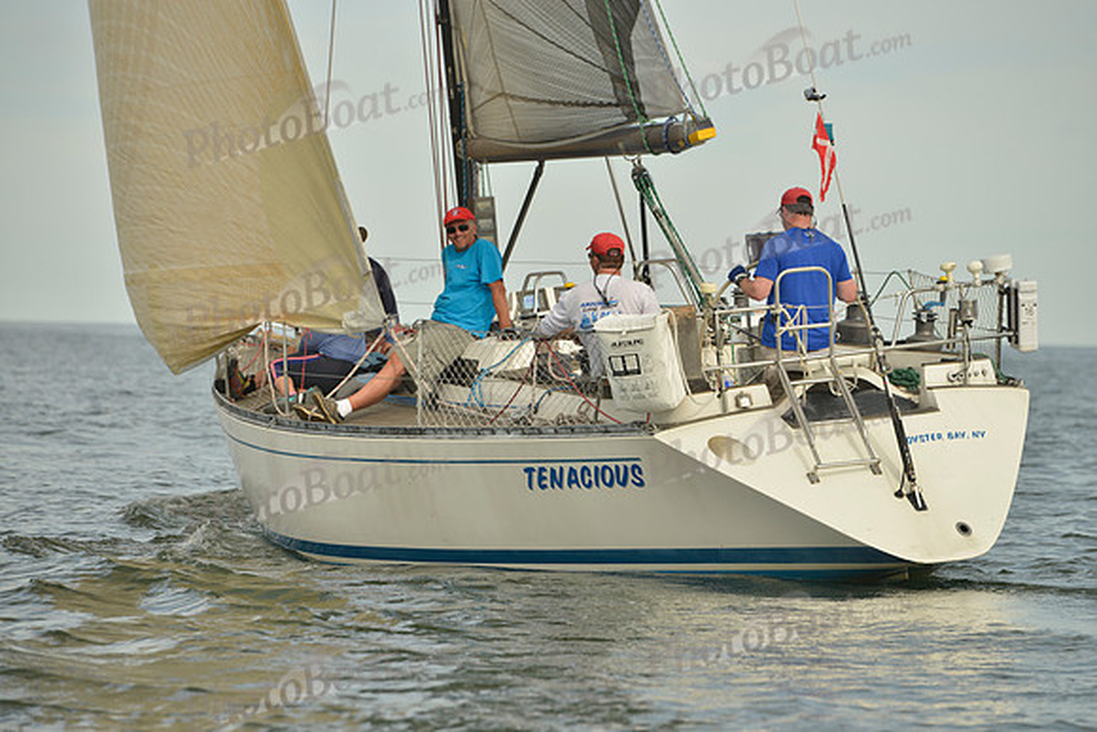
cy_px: 366
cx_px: 548
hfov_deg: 11.7
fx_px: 5334
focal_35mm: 175
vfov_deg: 7.9
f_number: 6.3
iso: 200
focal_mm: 175
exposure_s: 1/1250
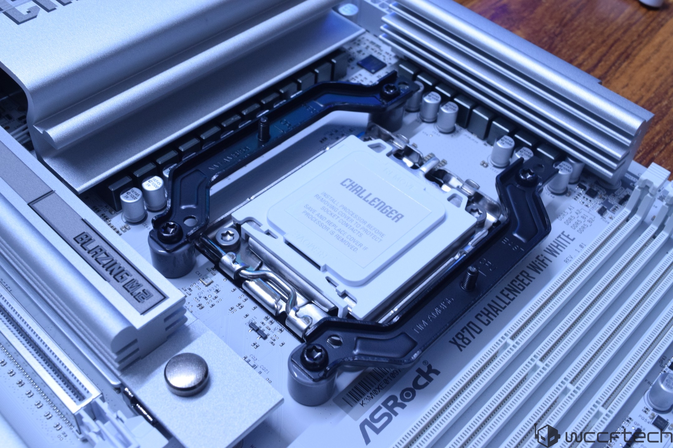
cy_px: 224
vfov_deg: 30.8
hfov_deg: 45.0
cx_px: 336
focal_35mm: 44
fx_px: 813
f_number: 14
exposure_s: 1/8
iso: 1600
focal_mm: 29
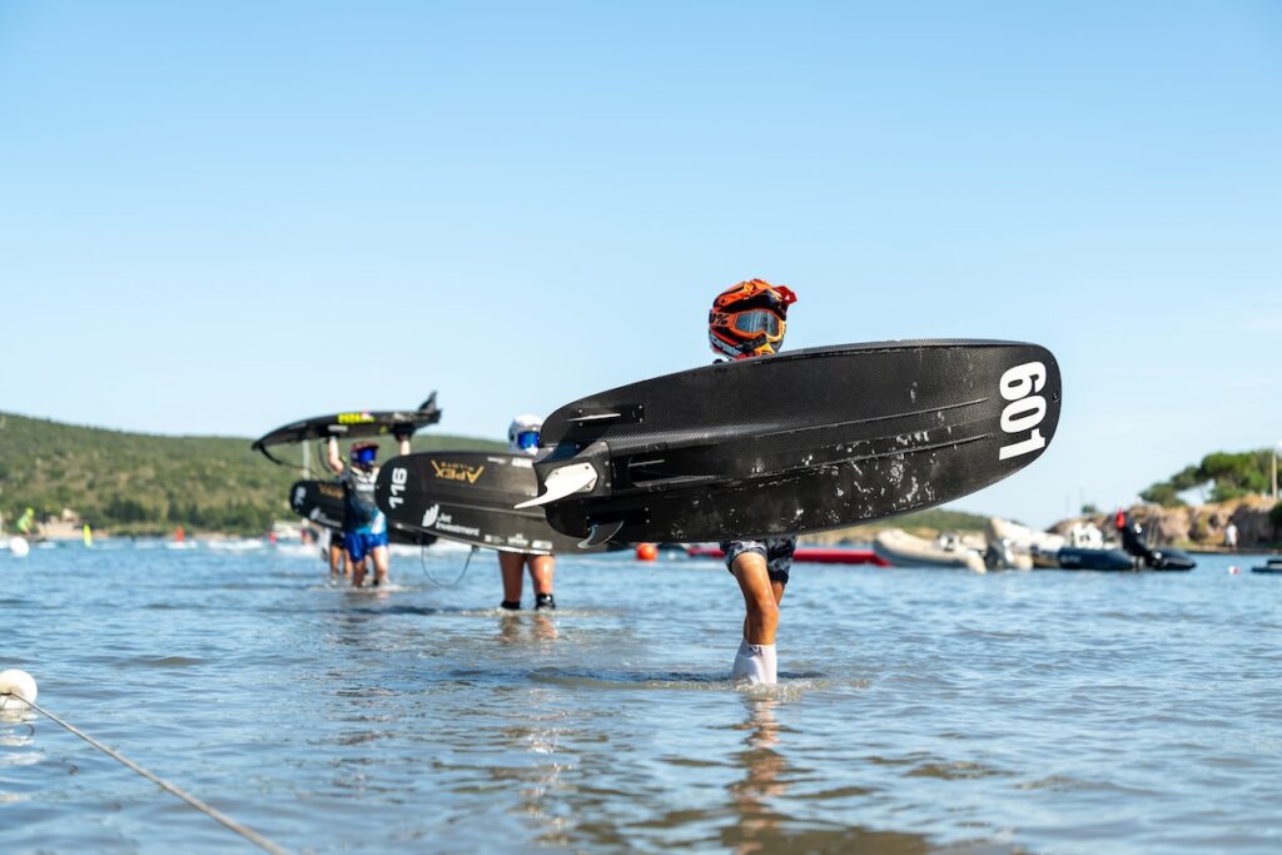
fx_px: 1781
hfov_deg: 39.6
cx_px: 641
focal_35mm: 50
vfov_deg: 27.0
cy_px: 428
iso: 125
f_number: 2
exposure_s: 1/1600
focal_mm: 50
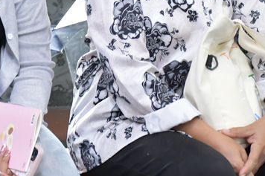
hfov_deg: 7.4
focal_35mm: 279
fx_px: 2053
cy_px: -29
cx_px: 31
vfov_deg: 4.9
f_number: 5
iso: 3200
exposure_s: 1/80
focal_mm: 65
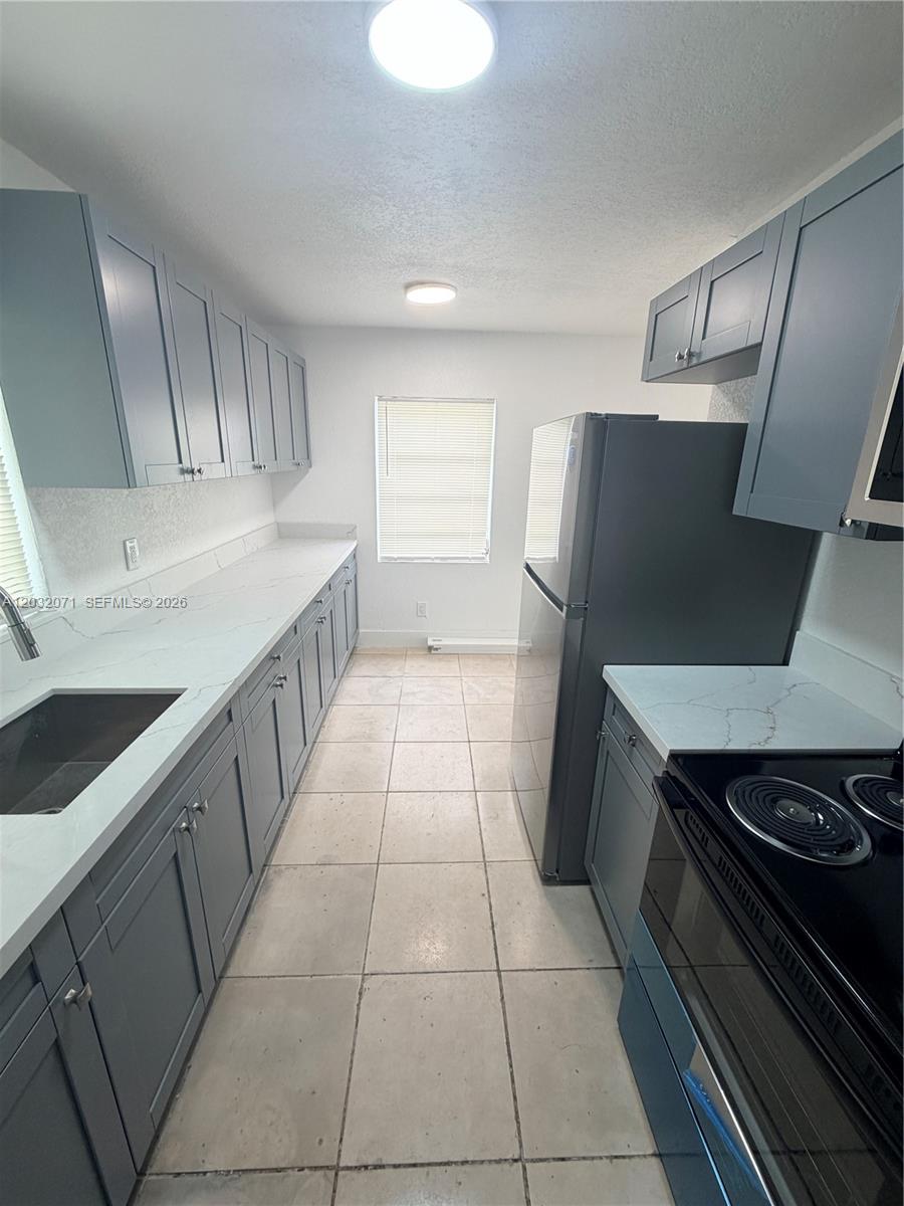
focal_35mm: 14
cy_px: 603
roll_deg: -1.2
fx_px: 487
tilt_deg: -15.7
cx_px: 452
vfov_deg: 102.1
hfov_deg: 85.7
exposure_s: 1/120
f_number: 2.2
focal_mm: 2.22
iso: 125
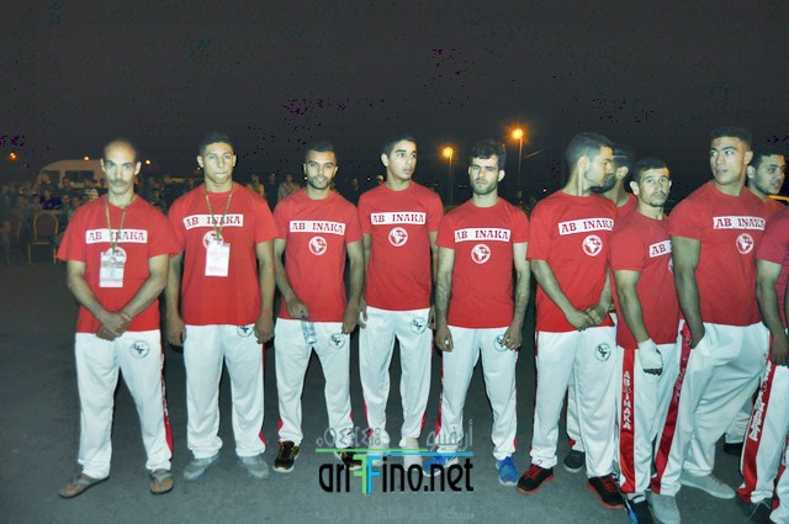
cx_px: 394
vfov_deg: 47.8
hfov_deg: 67.4
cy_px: 262
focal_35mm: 27
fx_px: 591
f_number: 3.5
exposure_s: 1/60
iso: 800
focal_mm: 18
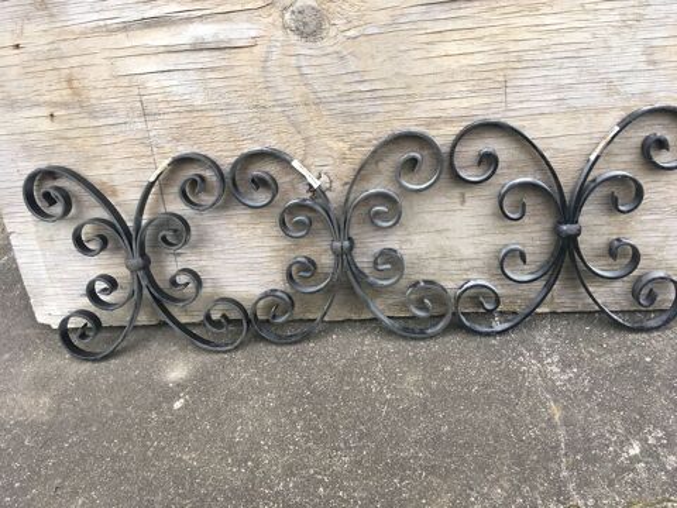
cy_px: 254
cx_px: 338
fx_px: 567
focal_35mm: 29
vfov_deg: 48.2
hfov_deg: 61.7
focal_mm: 4.15
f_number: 2.2
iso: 25
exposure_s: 1/33
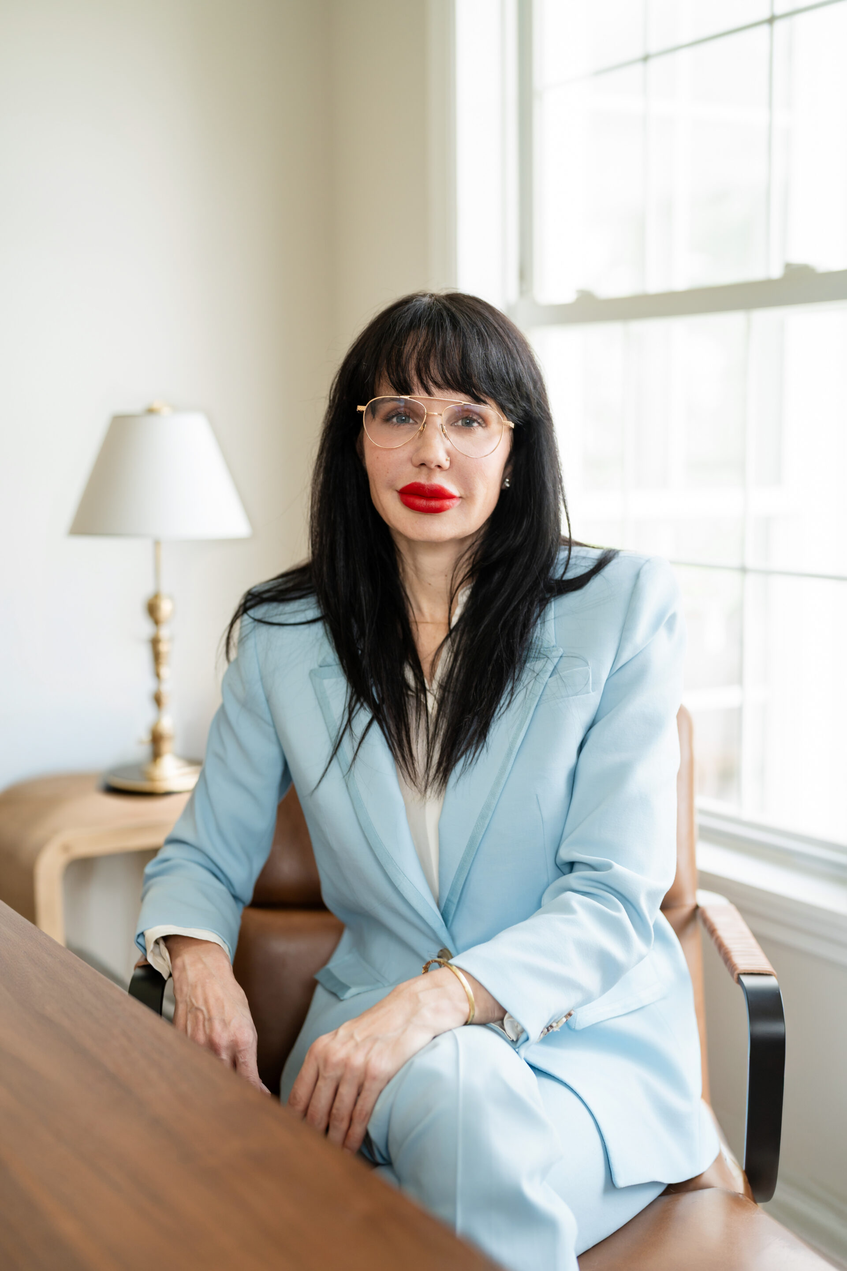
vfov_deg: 39.6
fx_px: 1764
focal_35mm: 50
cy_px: 636
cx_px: 424
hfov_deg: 27.0
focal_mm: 50
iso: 250
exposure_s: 1/125
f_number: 2
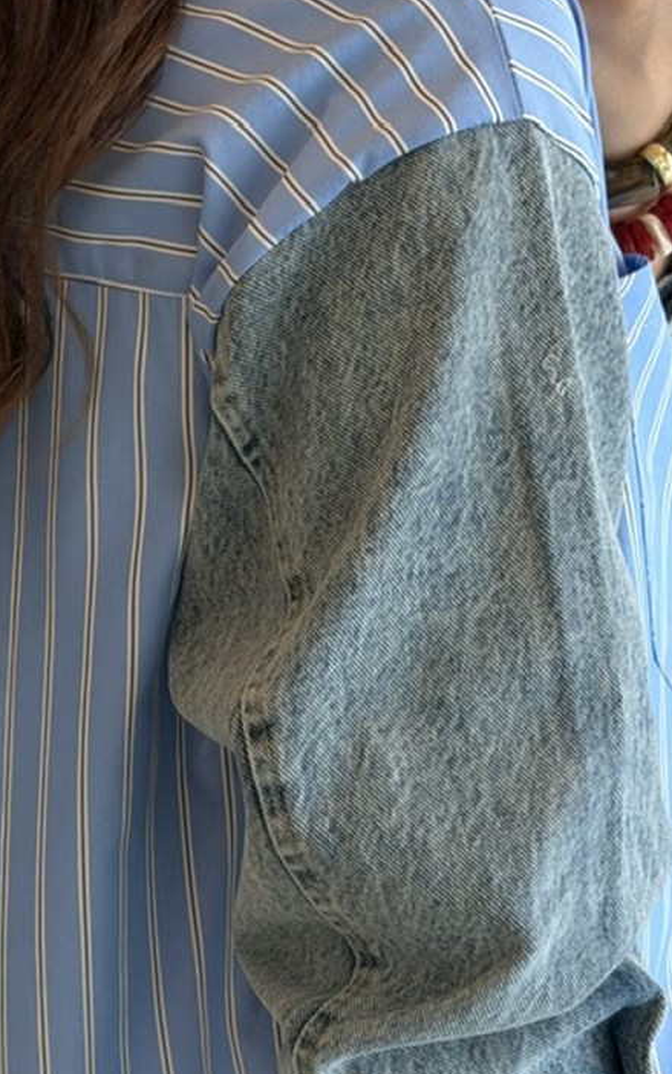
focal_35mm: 116
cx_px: 72
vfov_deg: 17.9
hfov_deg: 11.2
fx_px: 3398
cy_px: 814
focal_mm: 6.76
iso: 200
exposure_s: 1/60
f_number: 1.78
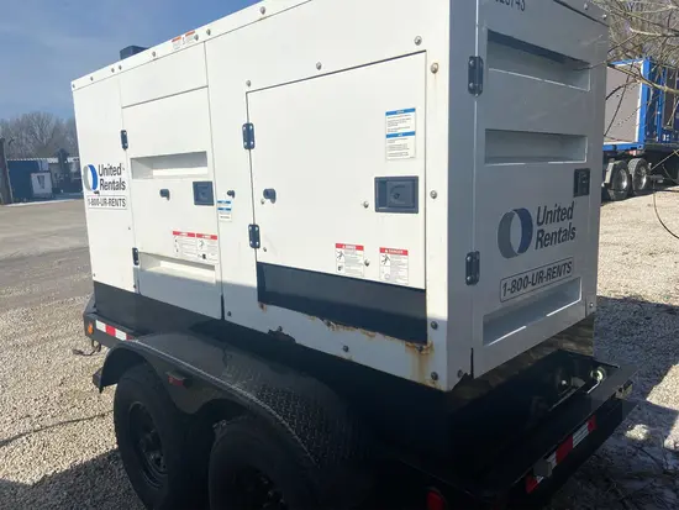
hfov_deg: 67.3
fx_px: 510
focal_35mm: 26
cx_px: 340
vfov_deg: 53.1
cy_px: 255
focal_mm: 4.25
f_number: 1.8
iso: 32
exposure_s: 1/8850
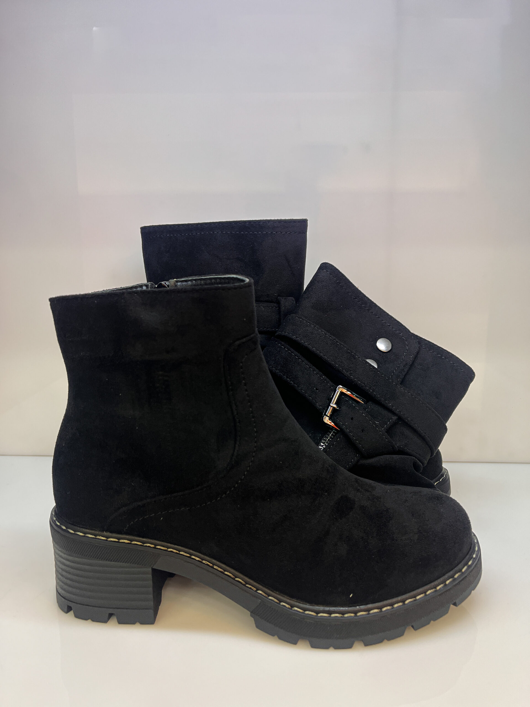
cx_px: 265
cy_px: 354
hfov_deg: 53.1
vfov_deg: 67.3
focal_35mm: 26
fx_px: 531
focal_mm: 5.1
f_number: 1.6
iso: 64
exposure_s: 1/100
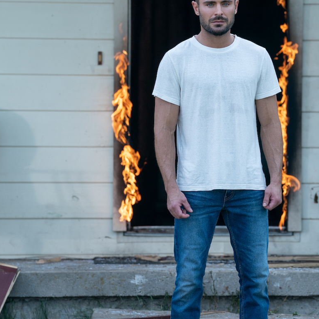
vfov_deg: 5.7
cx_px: 238
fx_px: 3211
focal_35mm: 308
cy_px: 140
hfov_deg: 5.7
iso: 400
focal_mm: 200
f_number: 5.6
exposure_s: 1/640
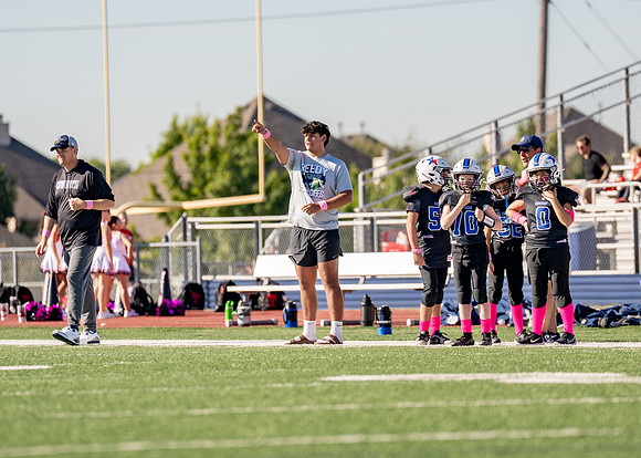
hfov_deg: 6.0
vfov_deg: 4.3
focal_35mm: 337
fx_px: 6137
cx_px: 348
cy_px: 245
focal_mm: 200
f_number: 2.8
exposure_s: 1/2000
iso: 160
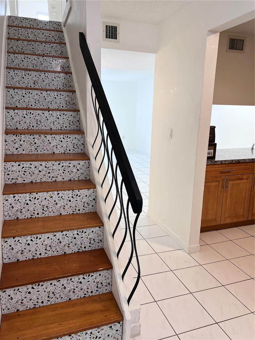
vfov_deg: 67.3
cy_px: 170
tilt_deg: -12.6
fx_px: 255
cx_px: 128
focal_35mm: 26
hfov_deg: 53.1
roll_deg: -1.0
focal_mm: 5.7
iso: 80
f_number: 1.5
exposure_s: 1/120
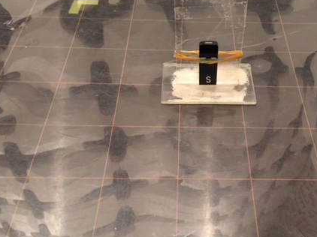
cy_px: 157
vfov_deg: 32.6
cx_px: 200
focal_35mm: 44
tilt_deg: -49.5
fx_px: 403
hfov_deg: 42.6
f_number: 2.2
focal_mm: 4.15
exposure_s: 1/17
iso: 100
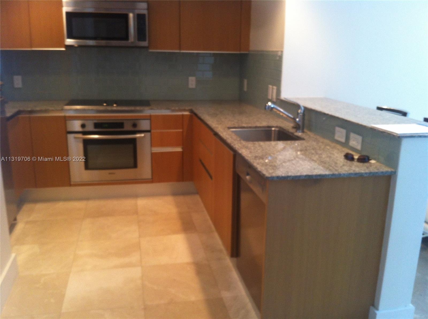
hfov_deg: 52.7
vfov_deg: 40.6
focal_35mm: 35
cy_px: 160
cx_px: 214
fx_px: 432
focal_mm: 3.85
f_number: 2.8
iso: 125
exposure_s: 1/15
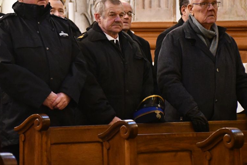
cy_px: 41
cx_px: 78
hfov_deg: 9.7
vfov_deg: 6.4
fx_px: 1461
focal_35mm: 213
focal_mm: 90
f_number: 5.3
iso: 10000
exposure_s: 1/60
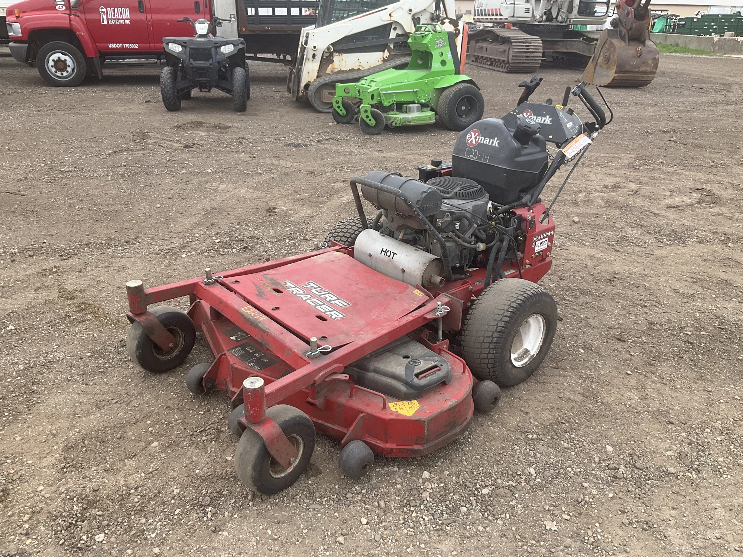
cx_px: 372
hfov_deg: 61.7
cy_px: 278
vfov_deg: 48.2
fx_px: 622
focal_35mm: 29
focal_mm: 3
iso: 25
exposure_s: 1/642
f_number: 1.8
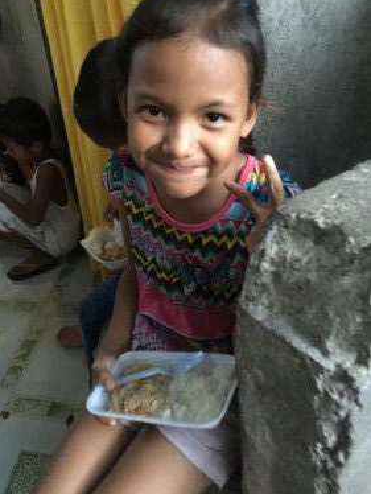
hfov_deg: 45.5
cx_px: 174
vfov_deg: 58.3
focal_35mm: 31
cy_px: 231
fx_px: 442
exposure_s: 1/4
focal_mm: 4.15
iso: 160
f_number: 2.2
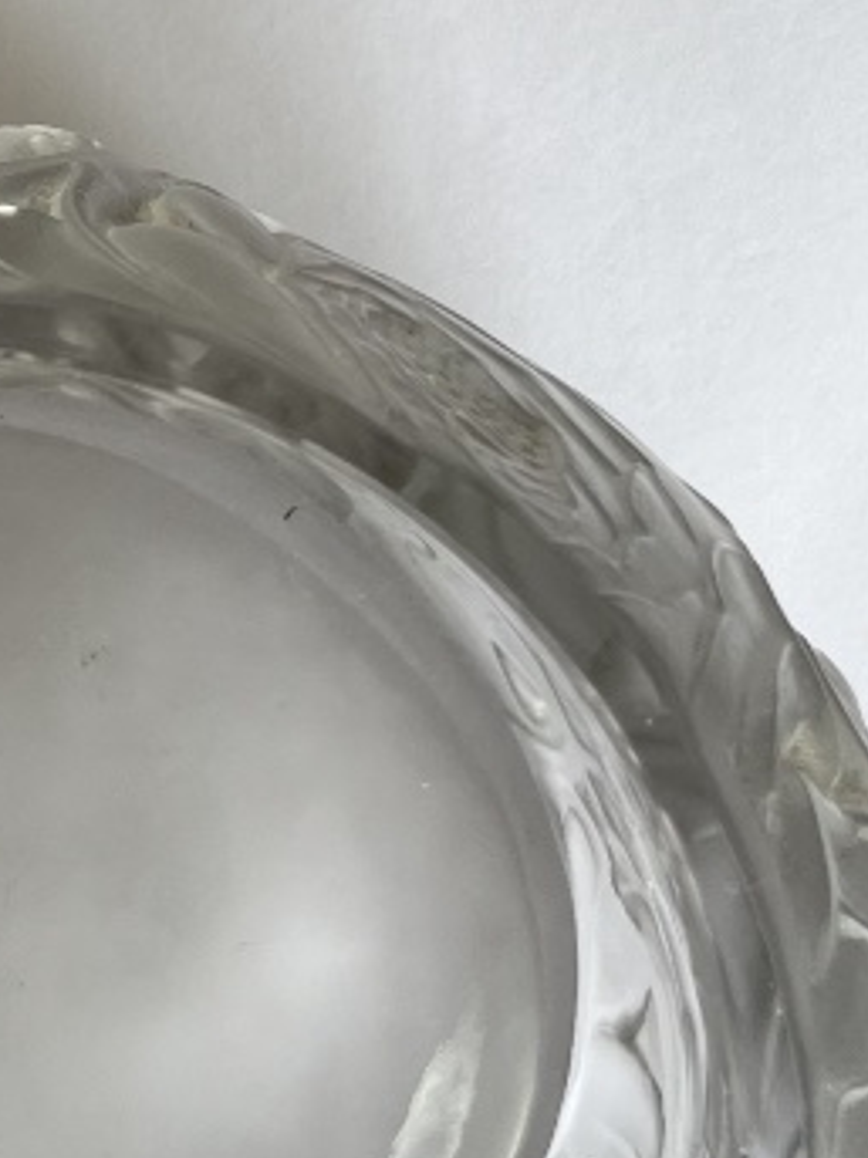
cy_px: 203
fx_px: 3044
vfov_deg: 21.2
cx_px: 64
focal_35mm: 91
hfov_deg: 16.0
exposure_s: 1/122
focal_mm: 5.1
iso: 64
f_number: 1.6
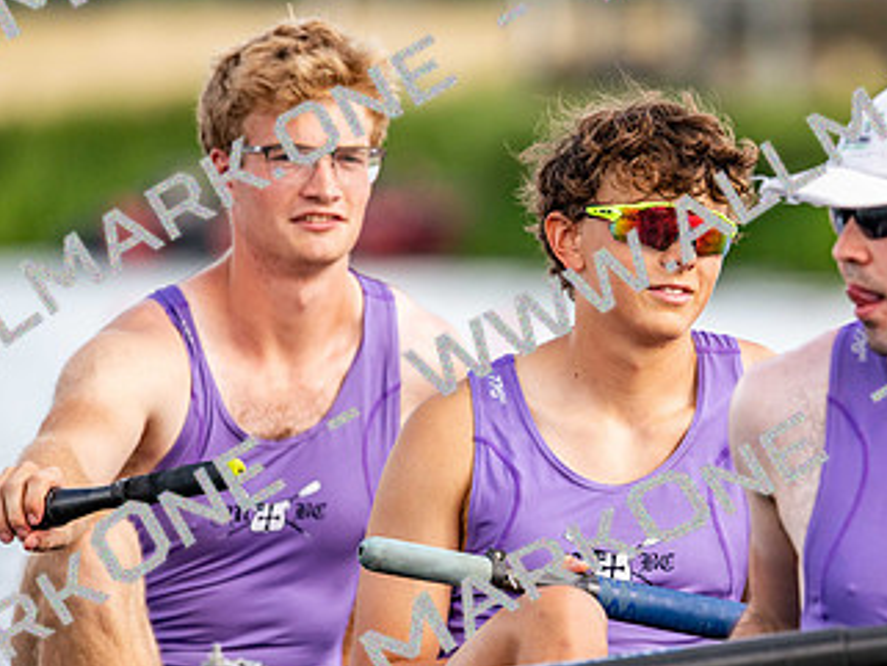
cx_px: 746
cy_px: 405
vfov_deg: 2.1
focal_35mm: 695
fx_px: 17815
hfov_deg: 2.9
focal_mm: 400
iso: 720
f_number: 4.5
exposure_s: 1/2500
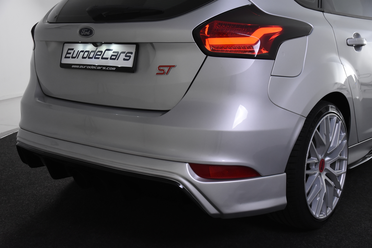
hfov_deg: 42.3
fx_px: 480
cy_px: 124
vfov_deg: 28.9
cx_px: 186
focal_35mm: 46
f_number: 6.3
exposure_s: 1/125
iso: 1600
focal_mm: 31
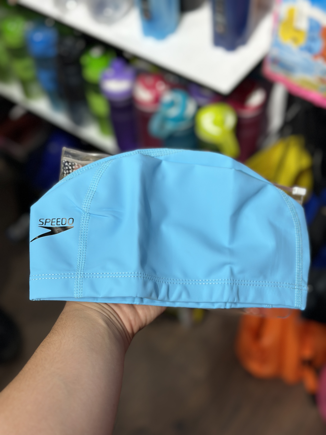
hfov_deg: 30.3
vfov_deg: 39.7
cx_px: 163
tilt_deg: -51.3
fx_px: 603
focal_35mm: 48
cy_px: 218
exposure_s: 1/196
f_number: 1.78
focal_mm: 6.86
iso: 80
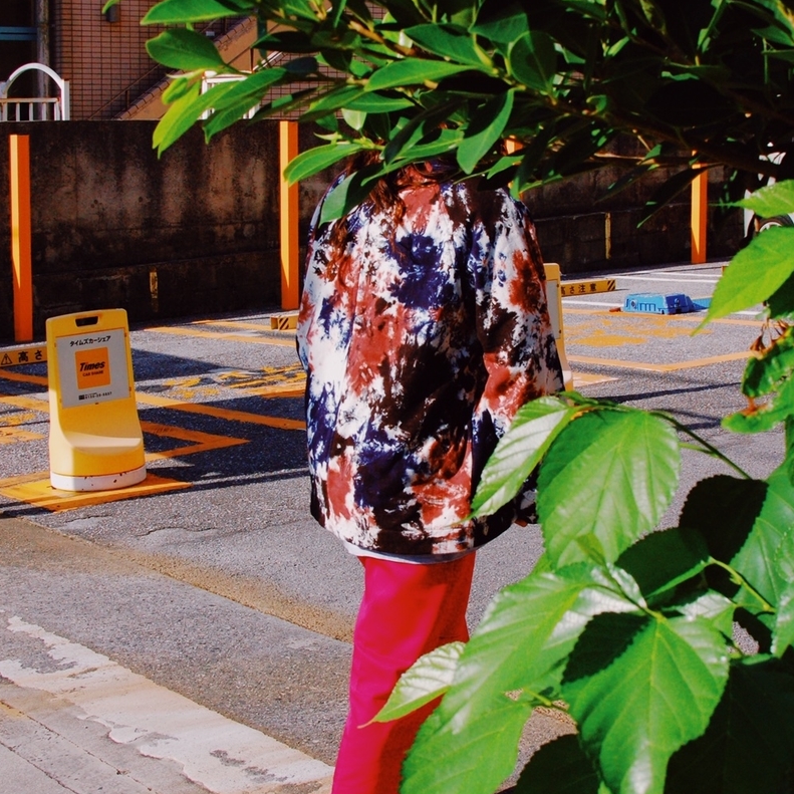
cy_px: 363
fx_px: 1755
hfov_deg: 25.5
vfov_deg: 25.5
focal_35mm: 68
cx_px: 400
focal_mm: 35
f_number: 13
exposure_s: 1/640
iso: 800
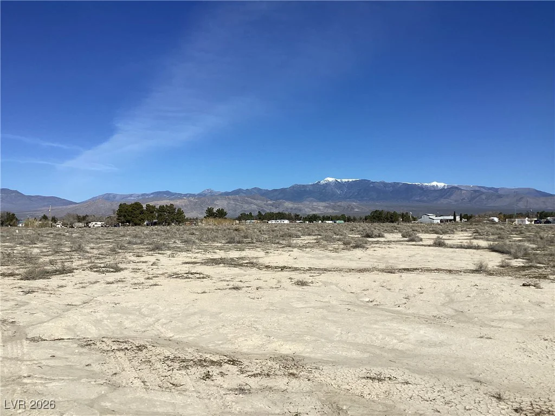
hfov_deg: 58.4
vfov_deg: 45.4
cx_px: 278
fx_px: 497
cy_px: 208
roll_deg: +0.4
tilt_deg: +3.0
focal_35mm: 31
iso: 25
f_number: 2.4
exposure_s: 1/3268
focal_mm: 3.3
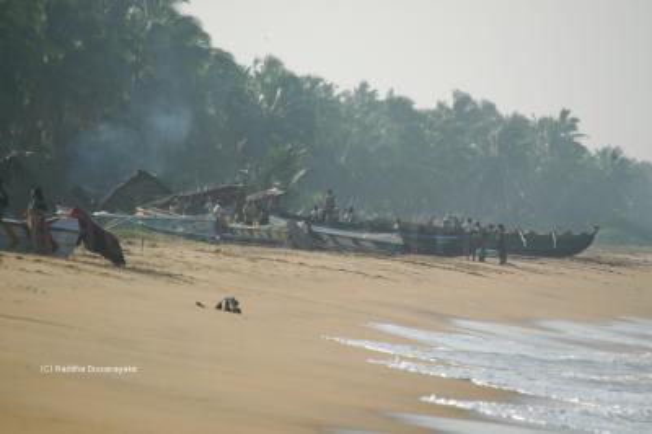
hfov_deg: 2.8
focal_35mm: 750
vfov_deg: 1.8
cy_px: 217
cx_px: 326
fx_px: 13572
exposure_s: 1/640
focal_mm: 500
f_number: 8
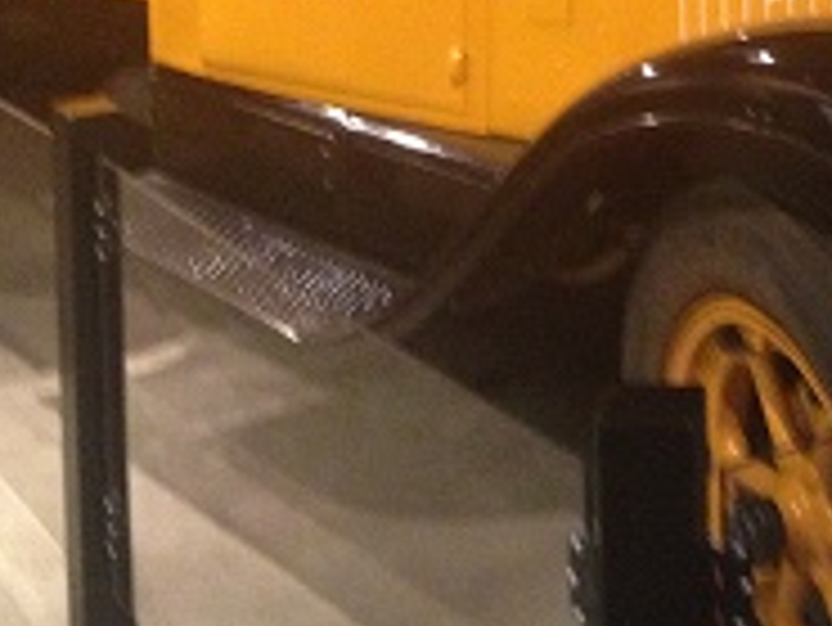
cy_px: -97
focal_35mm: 85
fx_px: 2044
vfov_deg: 16.7
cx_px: 621
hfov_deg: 22.8
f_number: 2.4
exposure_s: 1/15
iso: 500
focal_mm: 4.28
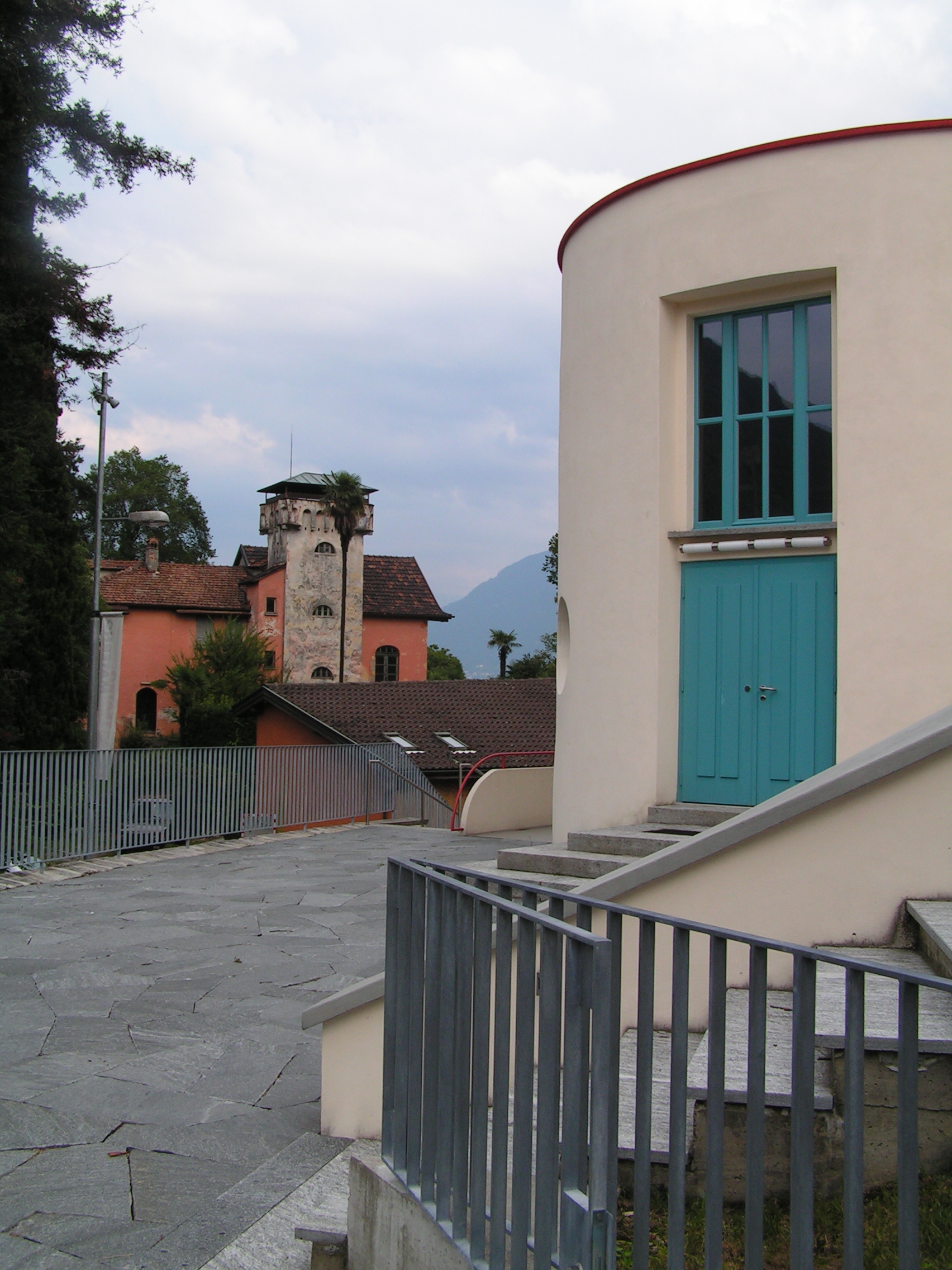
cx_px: 476
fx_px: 1393
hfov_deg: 37.7
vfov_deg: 49.0
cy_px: 635
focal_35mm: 38
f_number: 5.6
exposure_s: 1/320
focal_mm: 6.3
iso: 50
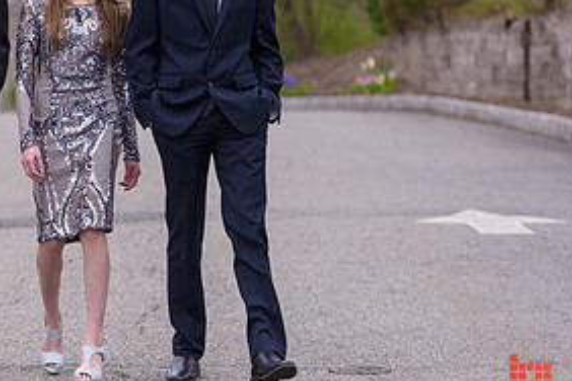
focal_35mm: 226
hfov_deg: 9.1
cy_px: 68
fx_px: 3591
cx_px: 65
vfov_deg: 6.1
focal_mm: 110
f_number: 3.2
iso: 400
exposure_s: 1/1000
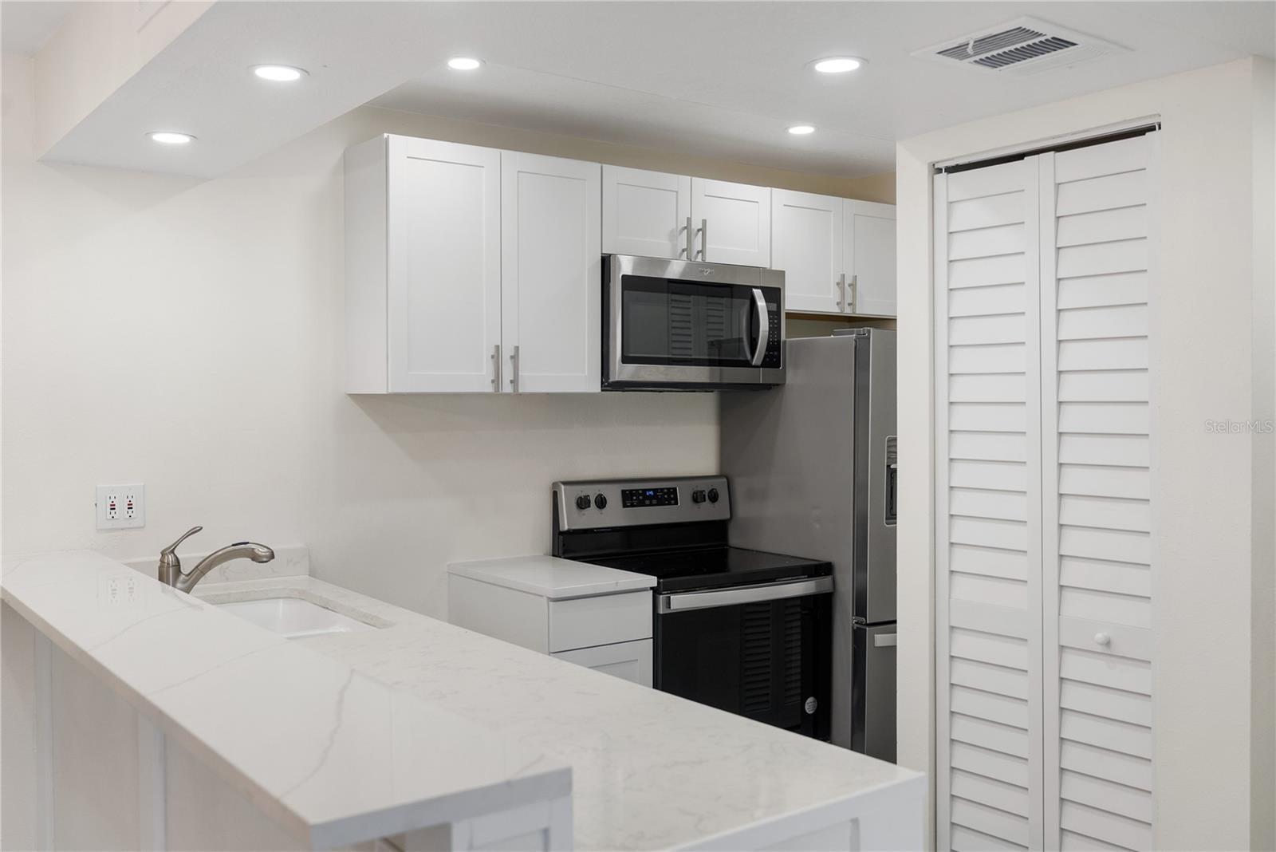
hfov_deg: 58.7
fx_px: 1135
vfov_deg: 41.1
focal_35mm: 32
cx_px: 638
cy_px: 426
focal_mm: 32
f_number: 4
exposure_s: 1/250
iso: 640
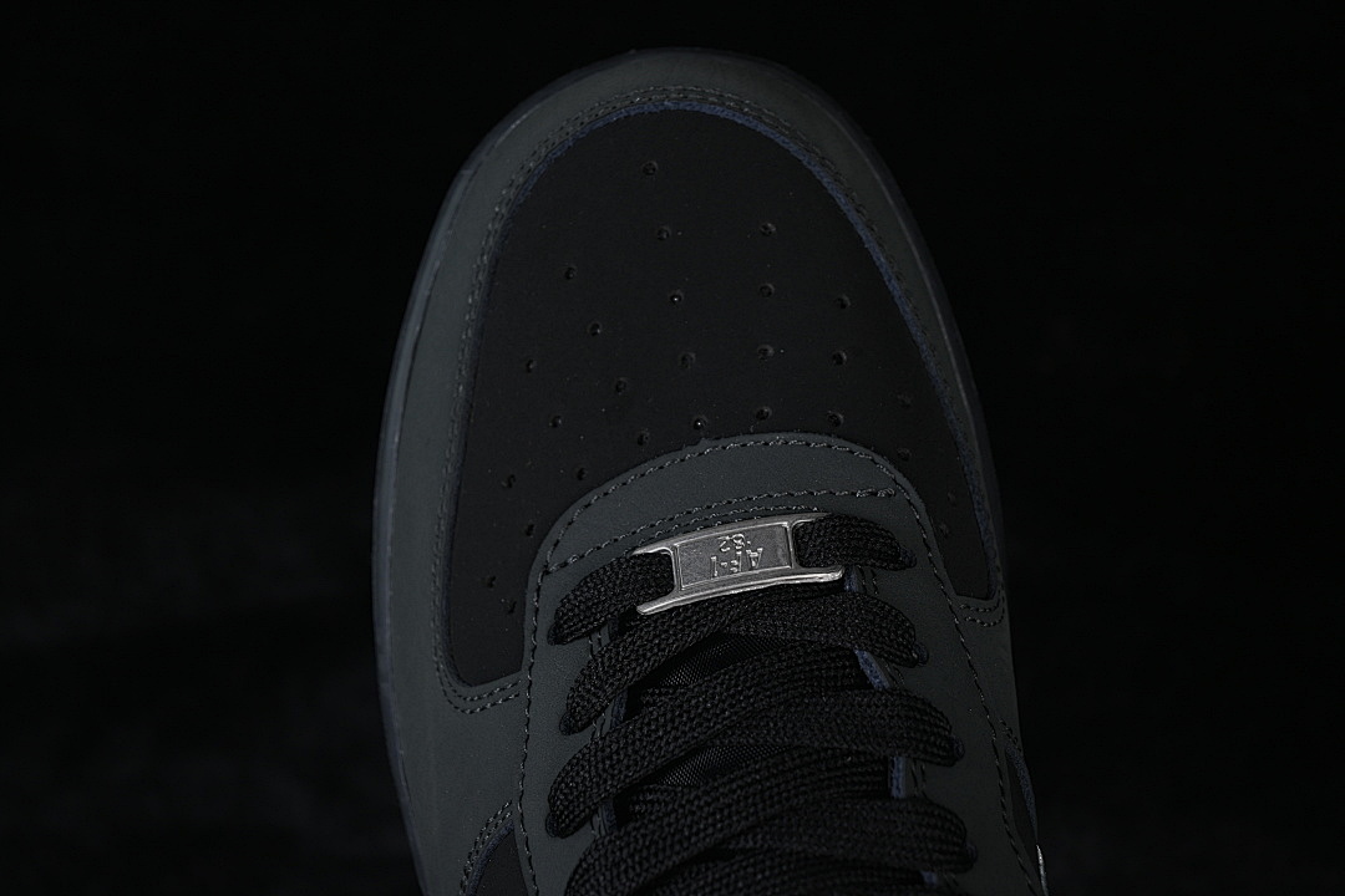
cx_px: 672
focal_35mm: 75
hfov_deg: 27.0
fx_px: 2802
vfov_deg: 18.2
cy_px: 448
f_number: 6.3
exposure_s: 1/50
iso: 160
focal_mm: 50
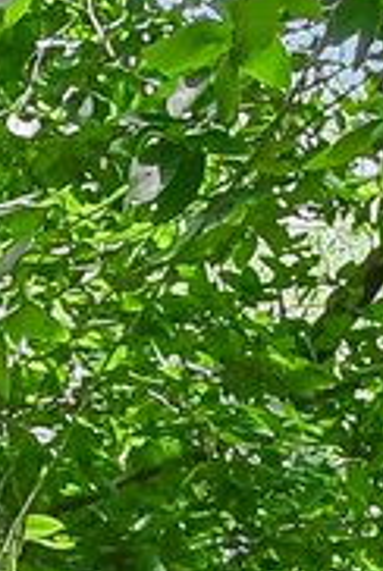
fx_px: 4817
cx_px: -1331
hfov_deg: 4.1
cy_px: 1642
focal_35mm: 303
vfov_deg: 6.3
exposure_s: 1/125
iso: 400
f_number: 8
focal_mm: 18
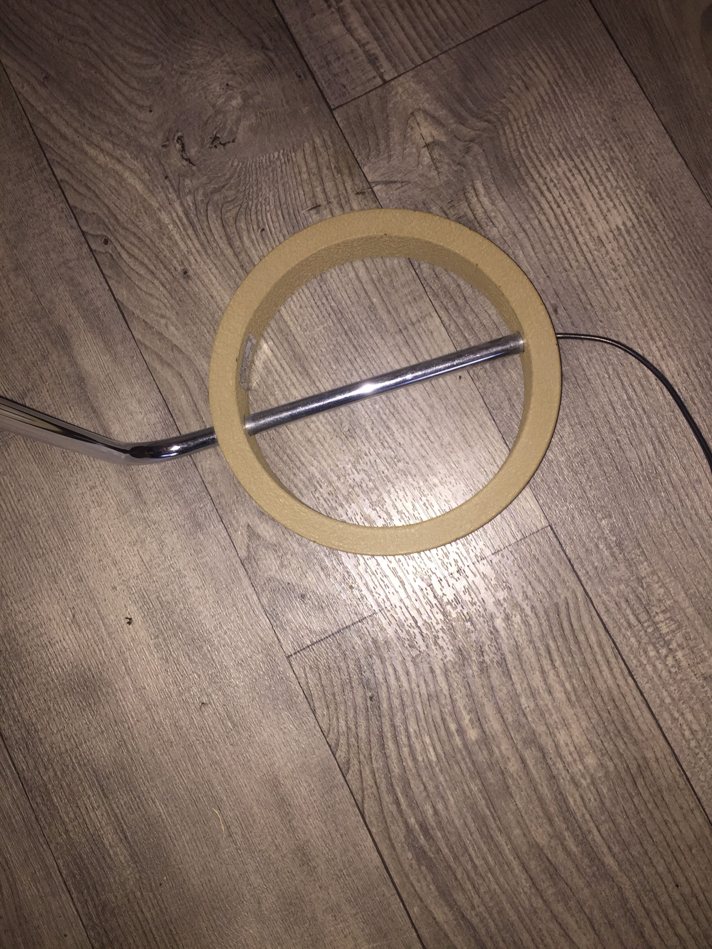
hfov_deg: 48.2
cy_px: 474
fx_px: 795
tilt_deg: -82.3
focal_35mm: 29
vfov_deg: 61.7
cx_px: 356
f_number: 2.2
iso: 40
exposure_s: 1/17
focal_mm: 4.15
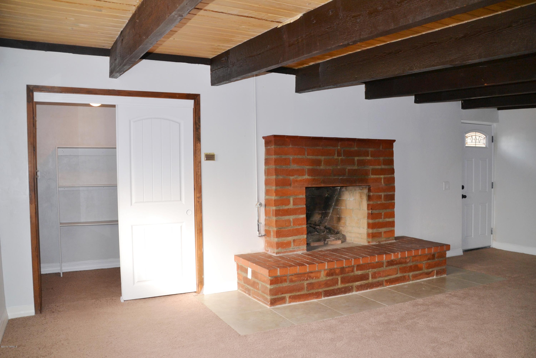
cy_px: 179
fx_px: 402
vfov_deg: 47.9
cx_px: 268
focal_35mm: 27
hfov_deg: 67.4
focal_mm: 18
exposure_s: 1/125
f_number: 4
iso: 360
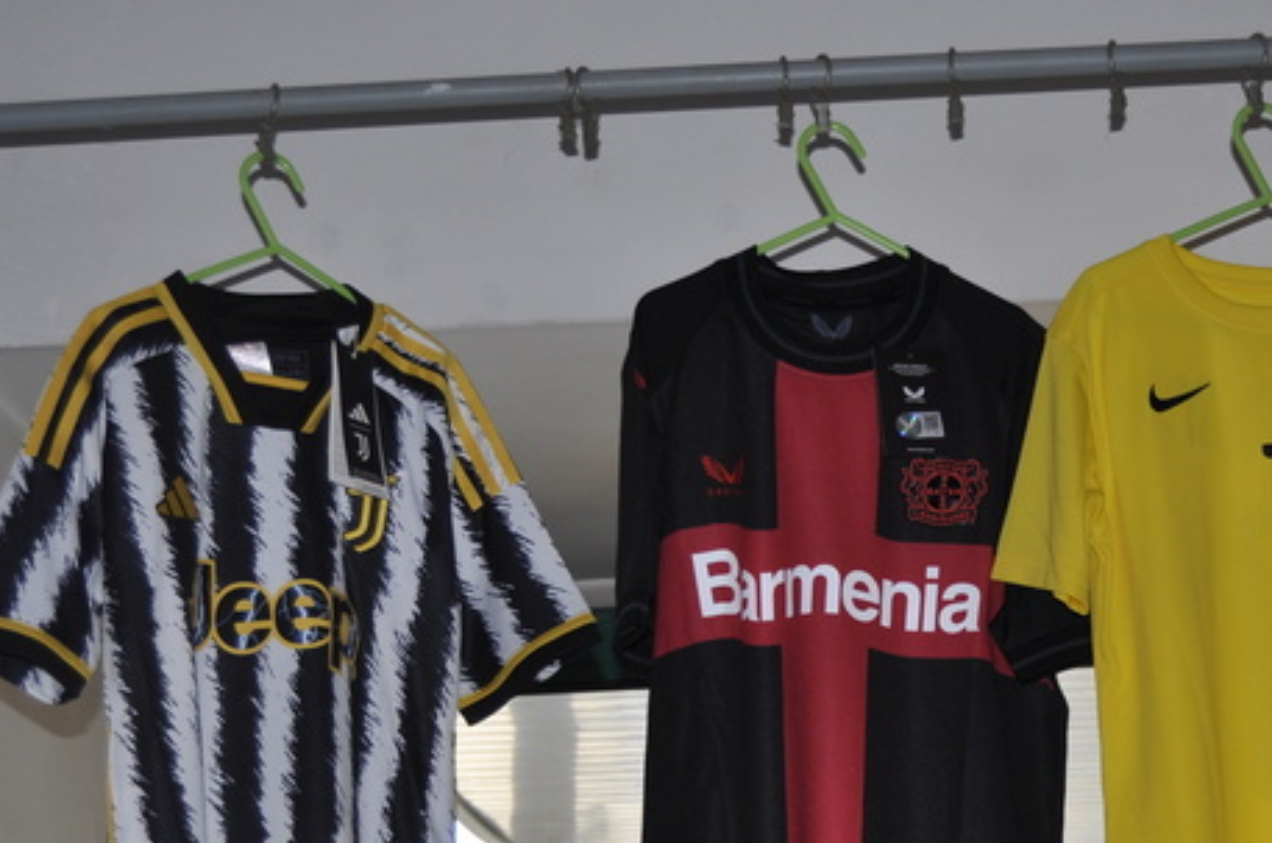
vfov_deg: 18.4
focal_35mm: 73
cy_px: 704
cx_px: 842
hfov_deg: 27.6
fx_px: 2575
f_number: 4
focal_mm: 26
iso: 220
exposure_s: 1/200
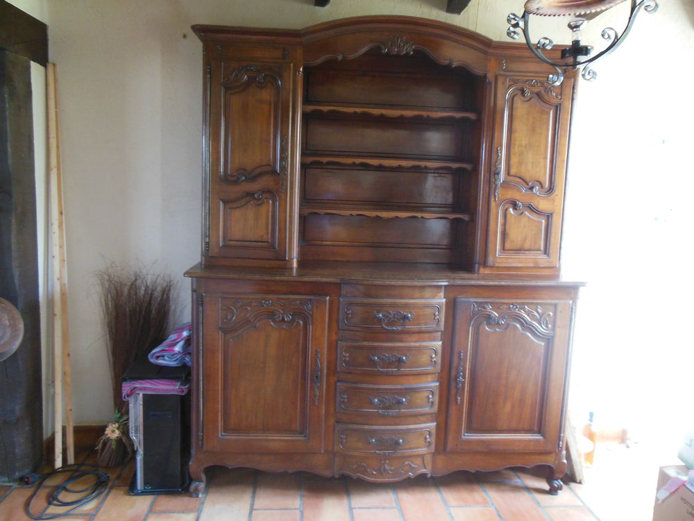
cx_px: 347
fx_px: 501
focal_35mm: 25
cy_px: 260
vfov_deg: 54.9
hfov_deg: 69.4
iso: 400
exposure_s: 1/15
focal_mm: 4.5
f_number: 3.2
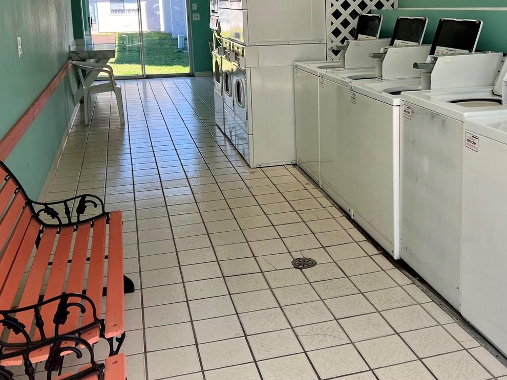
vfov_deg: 33.8
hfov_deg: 44.3
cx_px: 325
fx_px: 615
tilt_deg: -11.0
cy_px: 105
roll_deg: +0.9
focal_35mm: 42
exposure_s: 1/506
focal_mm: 5.7
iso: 50
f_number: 1.5
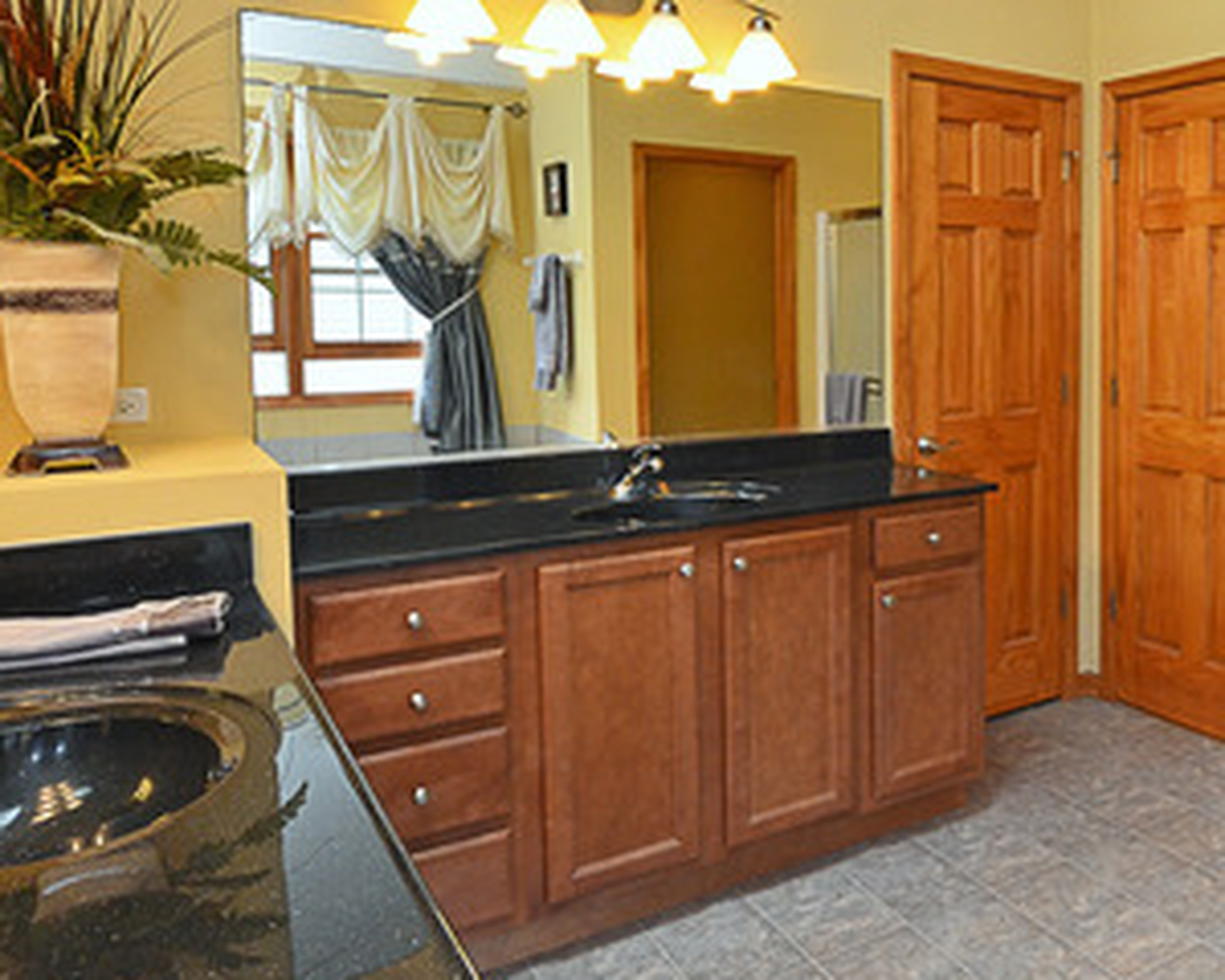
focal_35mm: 30
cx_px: 1062
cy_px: 363
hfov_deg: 52.8
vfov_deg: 48.0
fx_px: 1088
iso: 800
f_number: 8
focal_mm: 10
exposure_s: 1/80
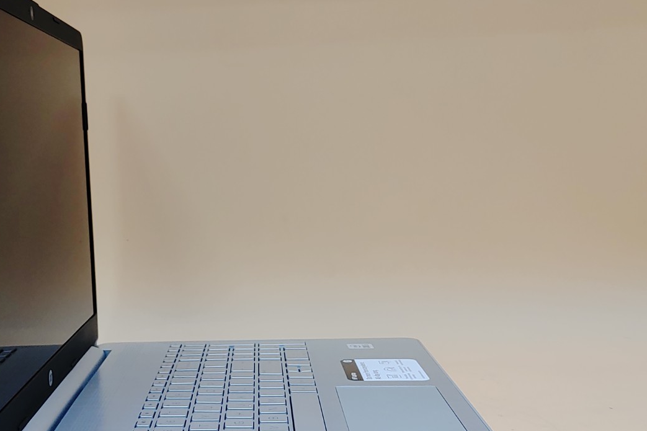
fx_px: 1006
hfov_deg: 35.4
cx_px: 239
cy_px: 239
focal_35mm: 56
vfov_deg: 24.2
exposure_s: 1/120
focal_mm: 4.36
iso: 50
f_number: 1.8
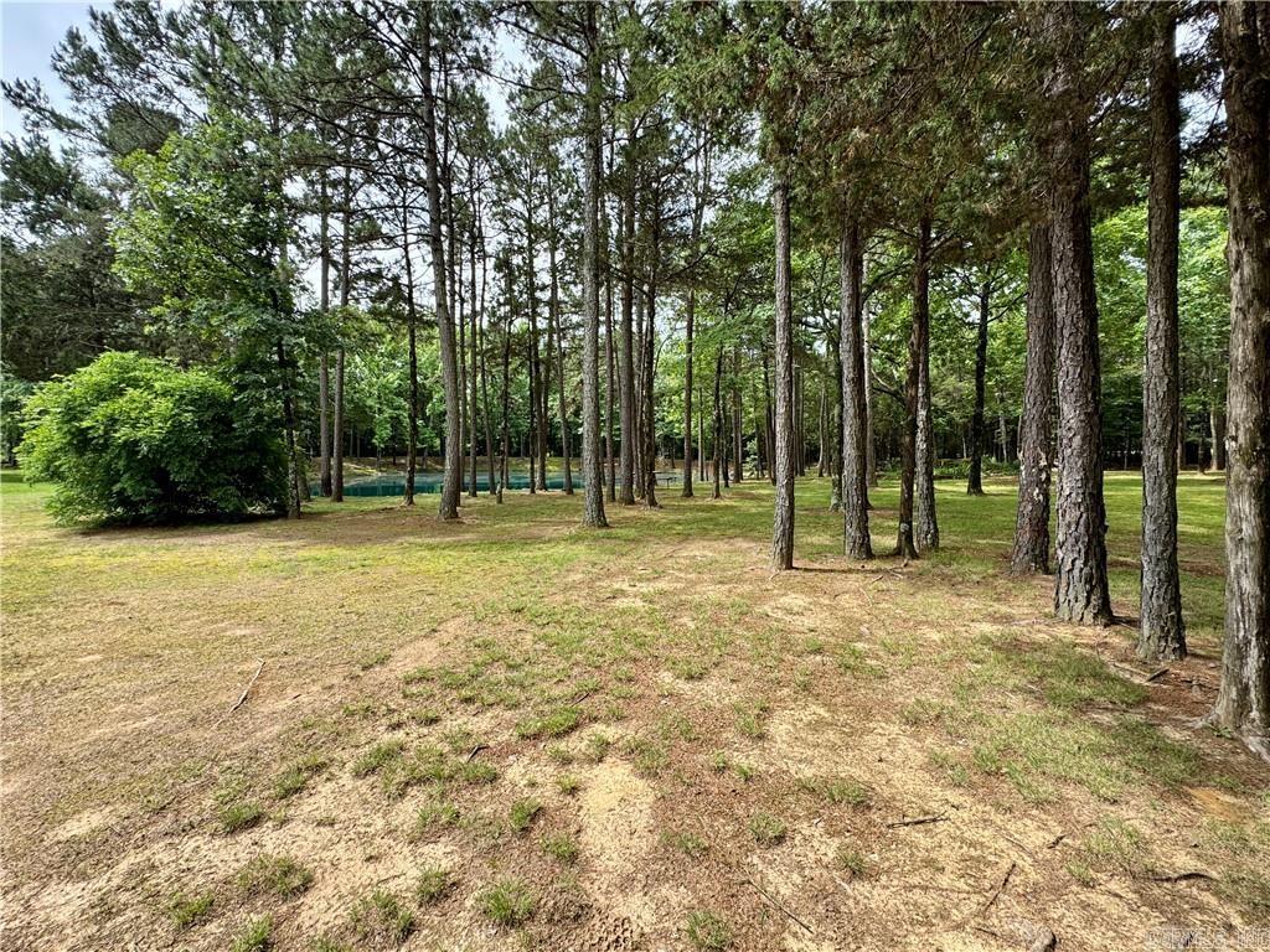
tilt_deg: -2.7
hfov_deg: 102.1
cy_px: 476
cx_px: 635
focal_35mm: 14
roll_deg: -0.2
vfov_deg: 85.7
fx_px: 514
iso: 40
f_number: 2.2
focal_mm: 2.22
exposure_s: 1/541
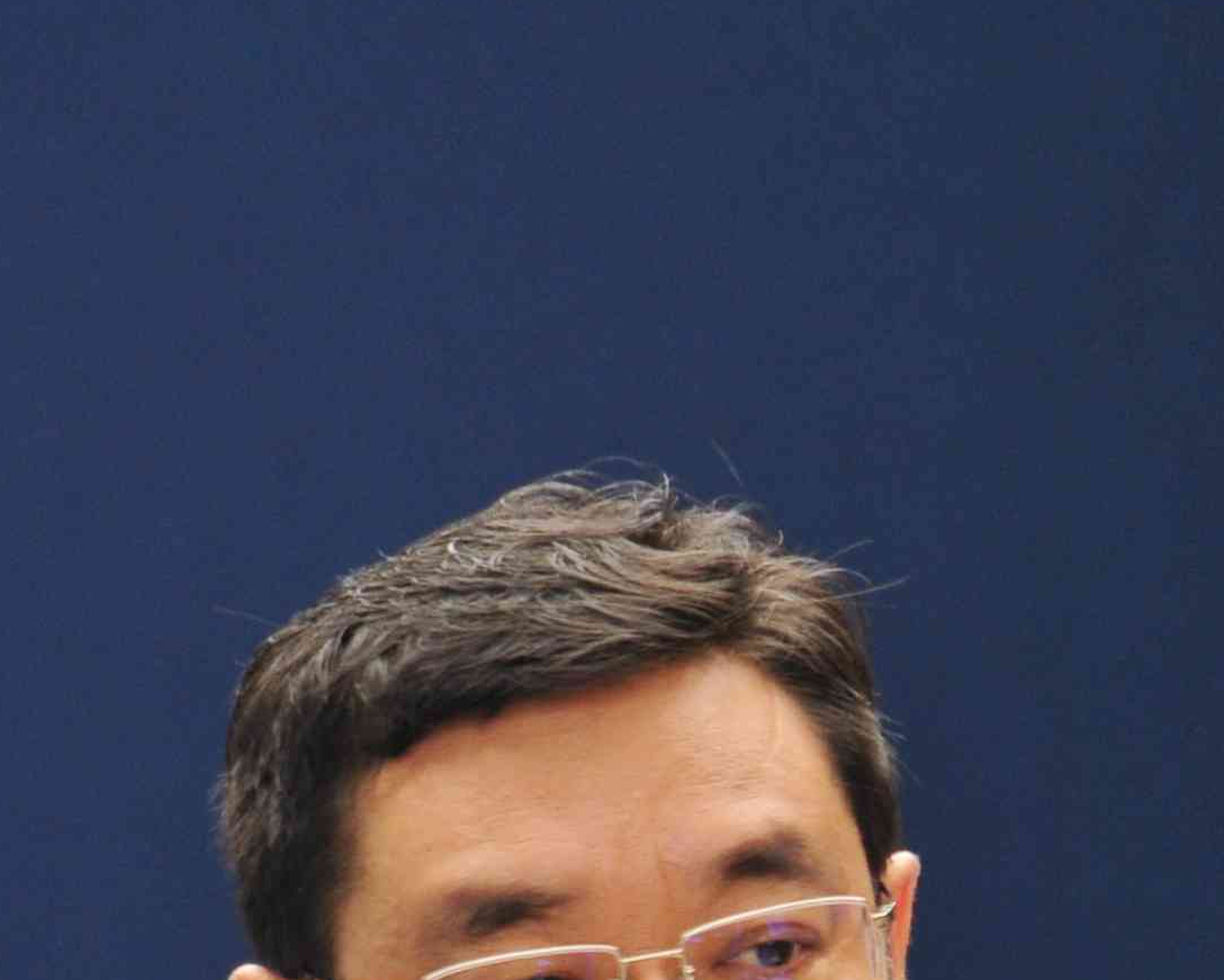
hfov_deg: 2.6
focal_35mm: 748
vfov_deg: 2.1
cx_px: 964
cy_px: 1410
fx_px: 27099
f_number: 5.6
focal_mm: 135
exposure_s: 1/20
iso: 250
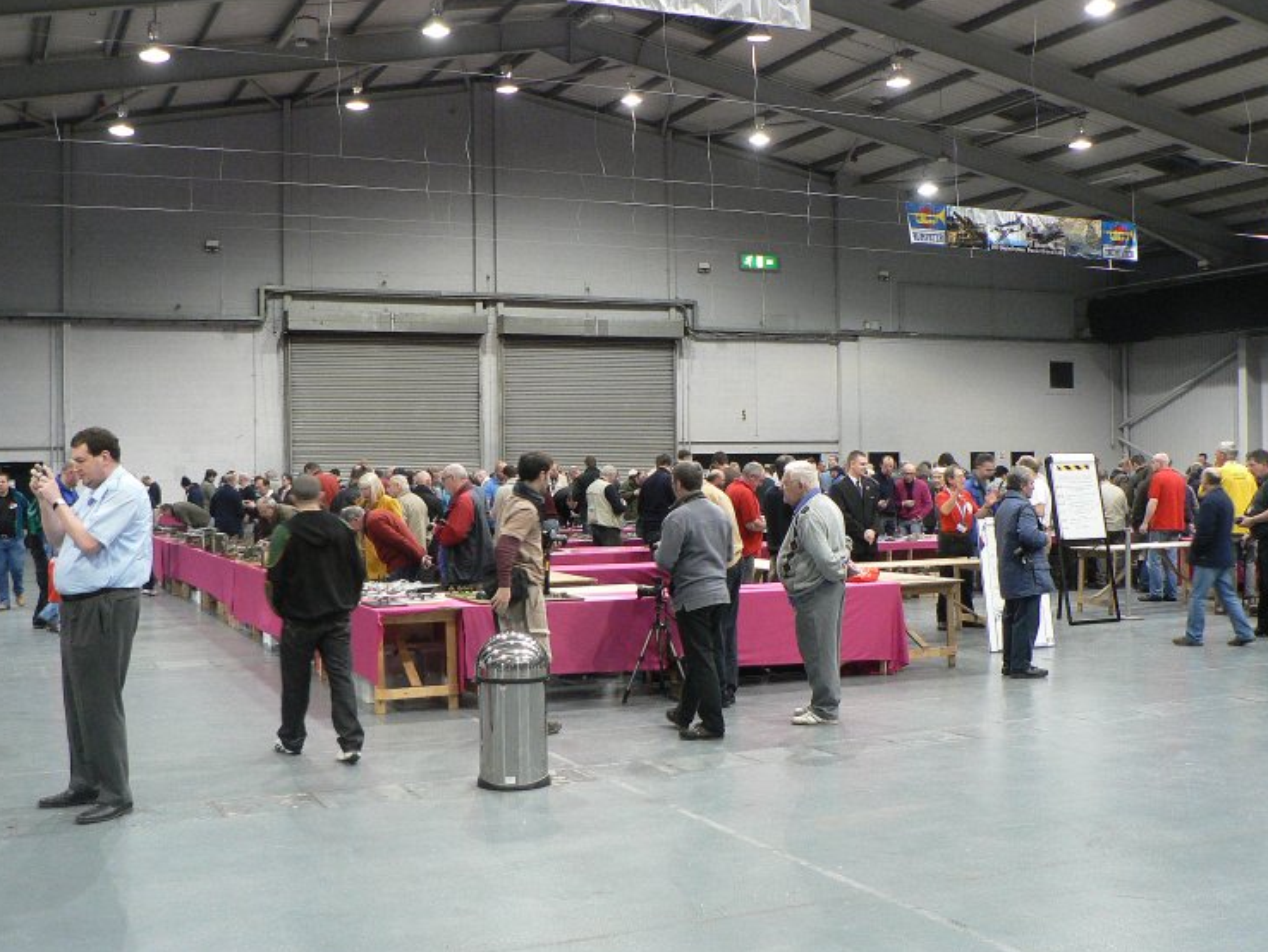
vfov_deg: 36.8
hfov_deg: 47.8
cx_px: 622
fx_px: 1429
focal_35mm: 39
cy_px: 471
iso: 200
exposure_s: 1/20
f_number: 2.8
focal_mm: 6
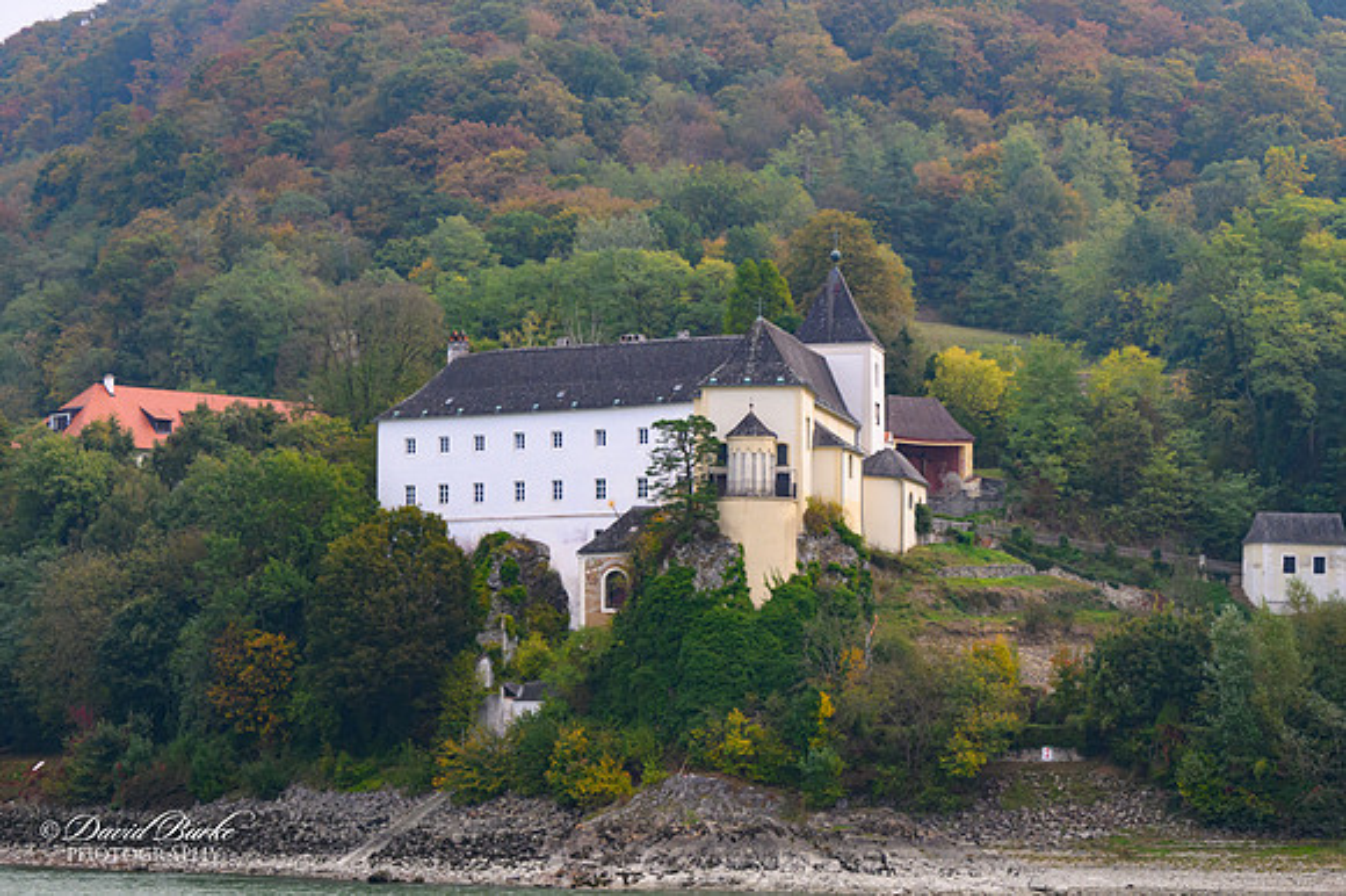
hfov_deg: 21.3
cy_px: 448
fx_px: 3587
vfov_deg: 14.2
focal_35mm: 96
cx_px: 673
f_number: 8
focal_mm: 64
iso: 800
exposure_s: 1/400
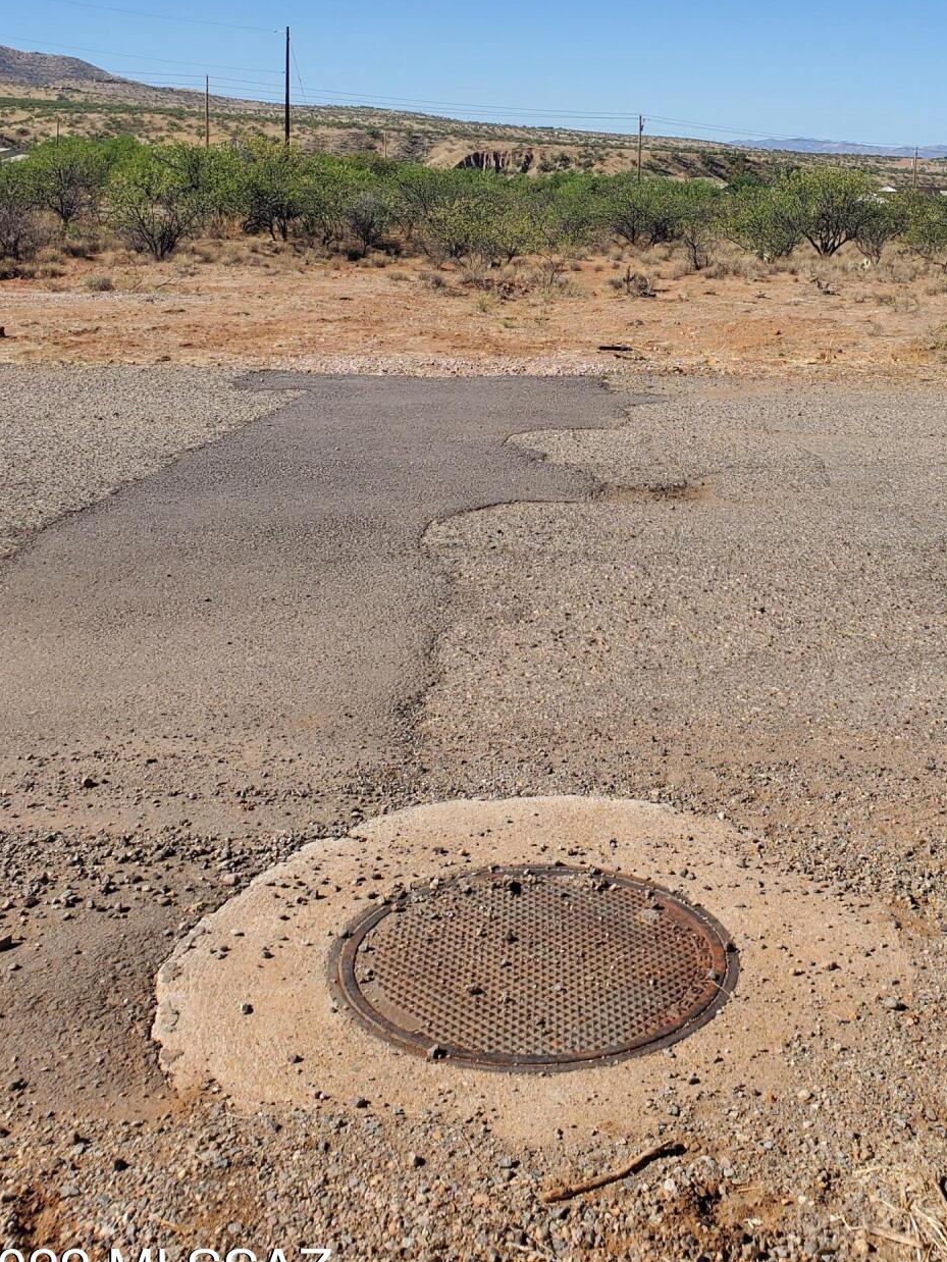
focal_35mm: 42
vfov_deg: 43.6
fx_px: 1531
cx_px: 681
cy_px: 345
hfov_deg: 33.8
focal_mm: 4.3
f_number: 2.4
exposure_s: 1/1659
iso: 50
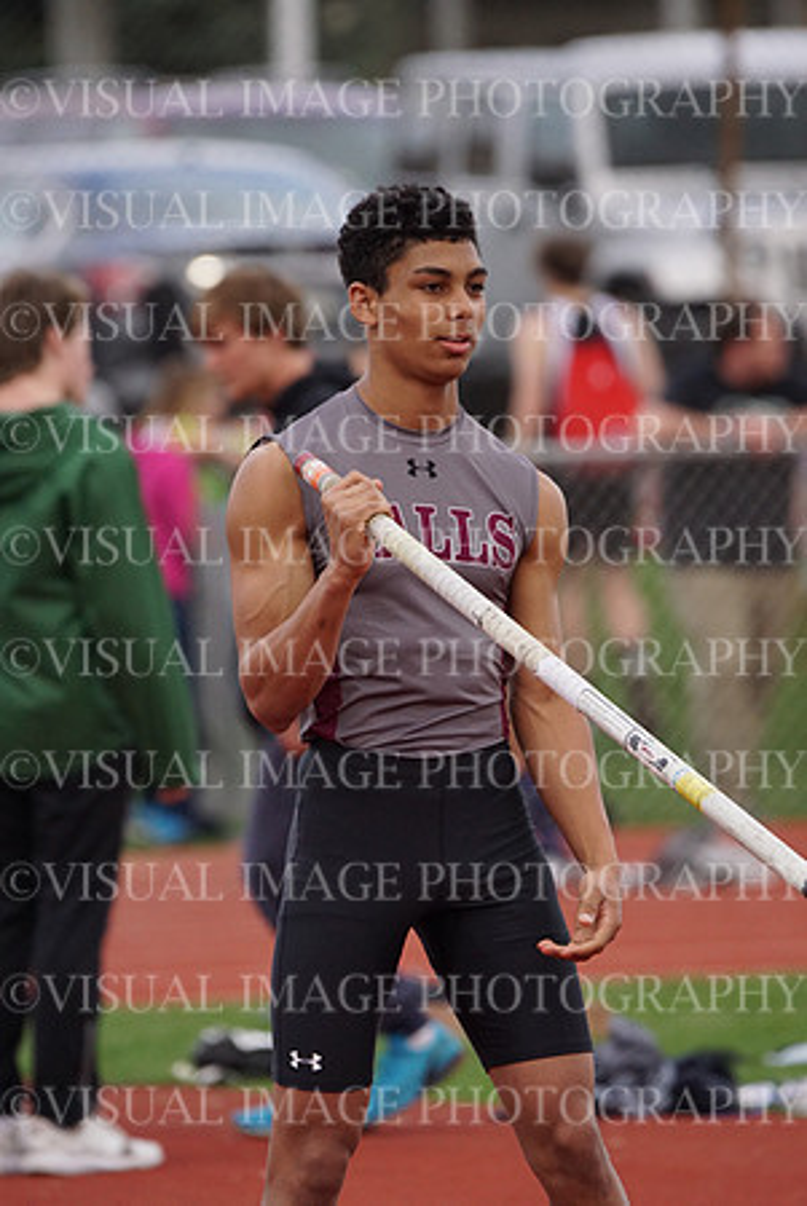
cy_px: 603
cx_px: 404
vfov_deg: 3.8
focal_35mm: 540
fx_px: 18114
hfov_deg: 2.6
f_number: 5.6
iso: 1250
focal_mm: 360
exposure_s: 1/1000
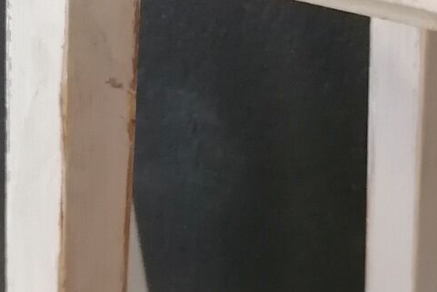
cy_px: 252
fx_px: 1408
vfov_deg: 11.8
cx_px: 426
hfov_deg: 17.3
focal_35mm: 116
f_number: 1.8
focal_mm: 4.75
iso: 320
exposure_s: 1/33.3
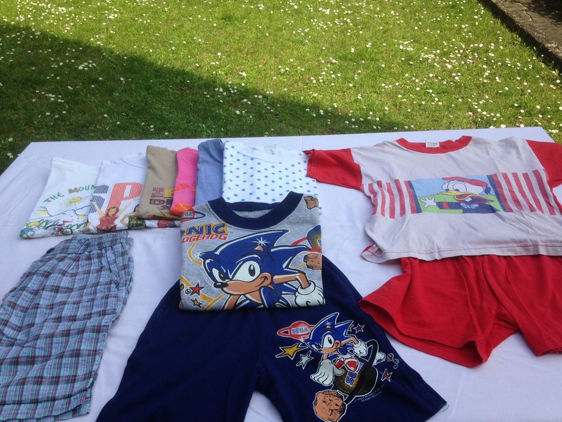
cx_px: 281
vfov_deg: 42.9
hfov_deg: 55.4
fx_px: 536
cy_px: 211
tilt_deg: -35.9
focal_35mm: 33
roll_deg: +0.3
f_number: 2.4
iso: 50
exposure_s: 1/1130
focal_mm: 4.12
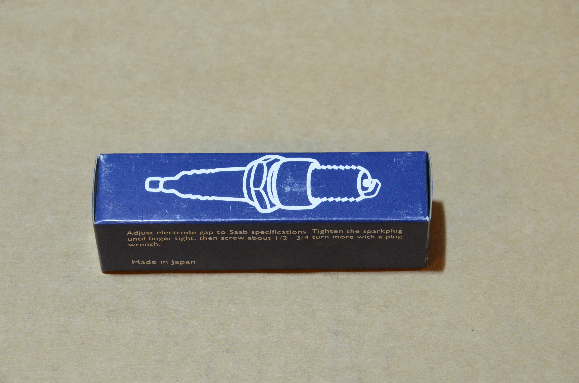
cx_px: 290
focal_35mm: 158
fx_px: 2528
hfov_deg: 13.1
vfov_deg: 8.7
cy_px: 192
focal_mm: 105
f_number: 14
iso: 2500
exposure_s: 1/60
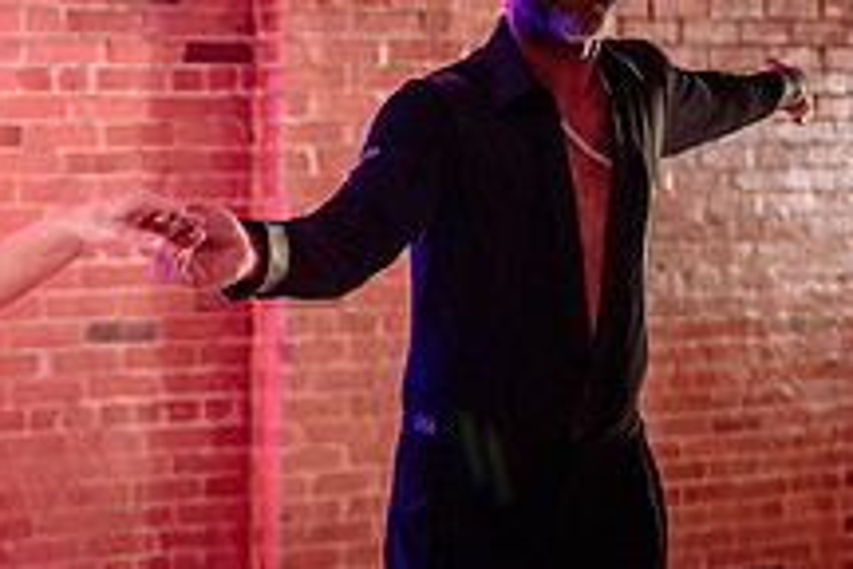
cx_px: -69
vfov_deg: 14.0
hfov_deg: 20.3
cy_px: 578
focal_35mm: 96
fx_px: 2274
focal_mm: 28
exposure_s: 1/250
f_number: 1.4
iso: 2500
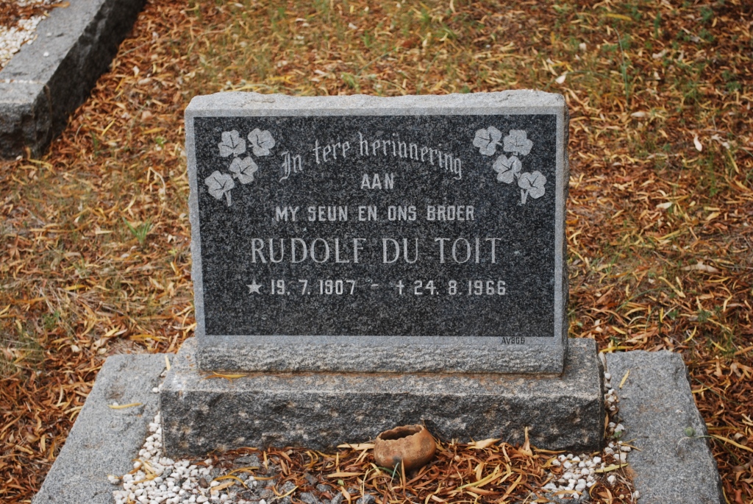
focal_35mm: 72
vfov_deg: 19.0
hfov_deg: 28.0
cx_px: 376
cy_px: 252
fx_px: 1507
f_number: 5.6
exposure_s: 1/50
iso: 200
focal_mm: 48
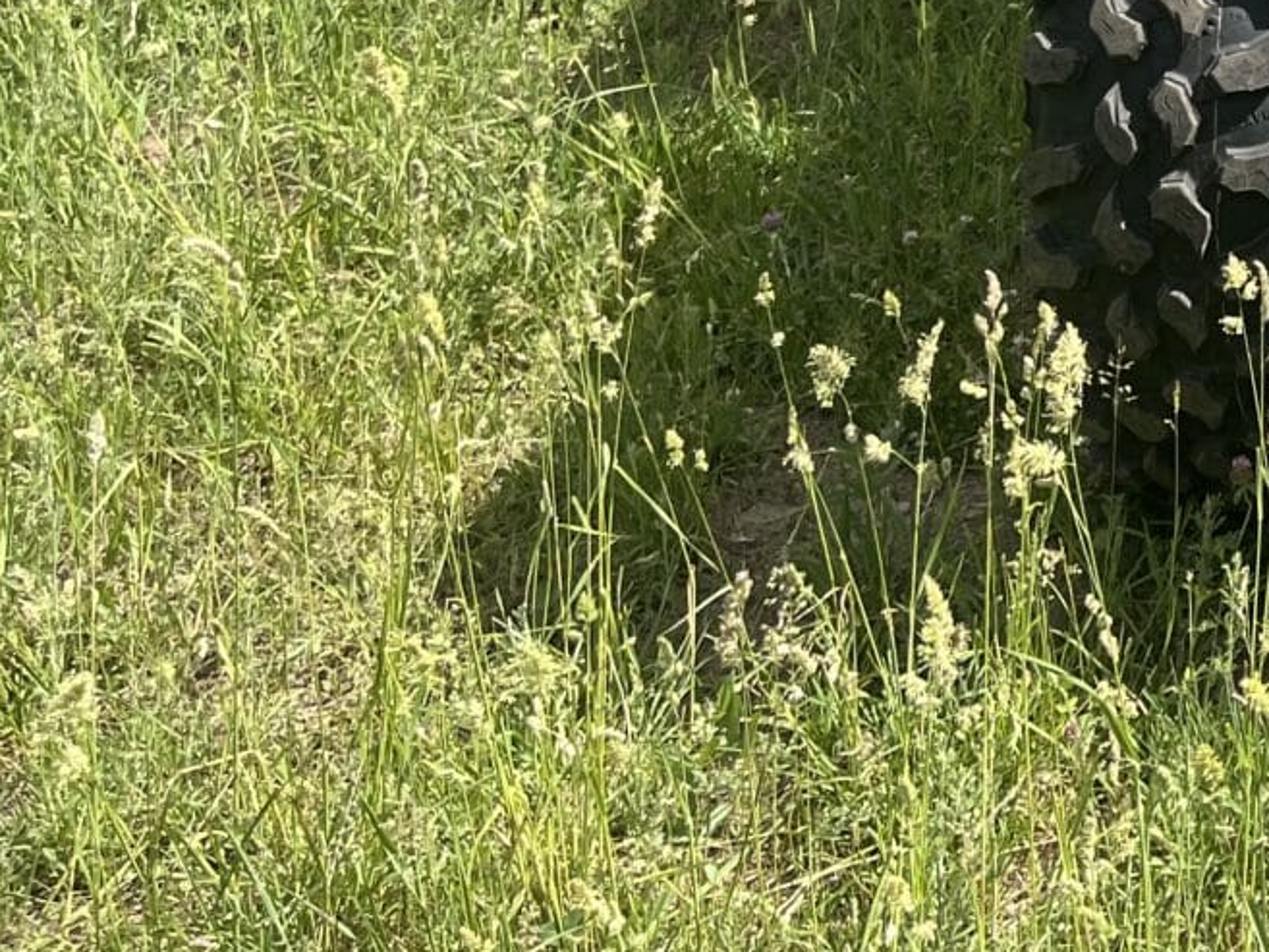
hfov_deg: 20.3
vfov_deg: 16.9
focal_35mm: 81
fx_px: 2970
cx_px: 1960
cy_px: -367
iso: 50
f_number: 1.6
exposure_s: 1/1647
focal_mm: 5.1
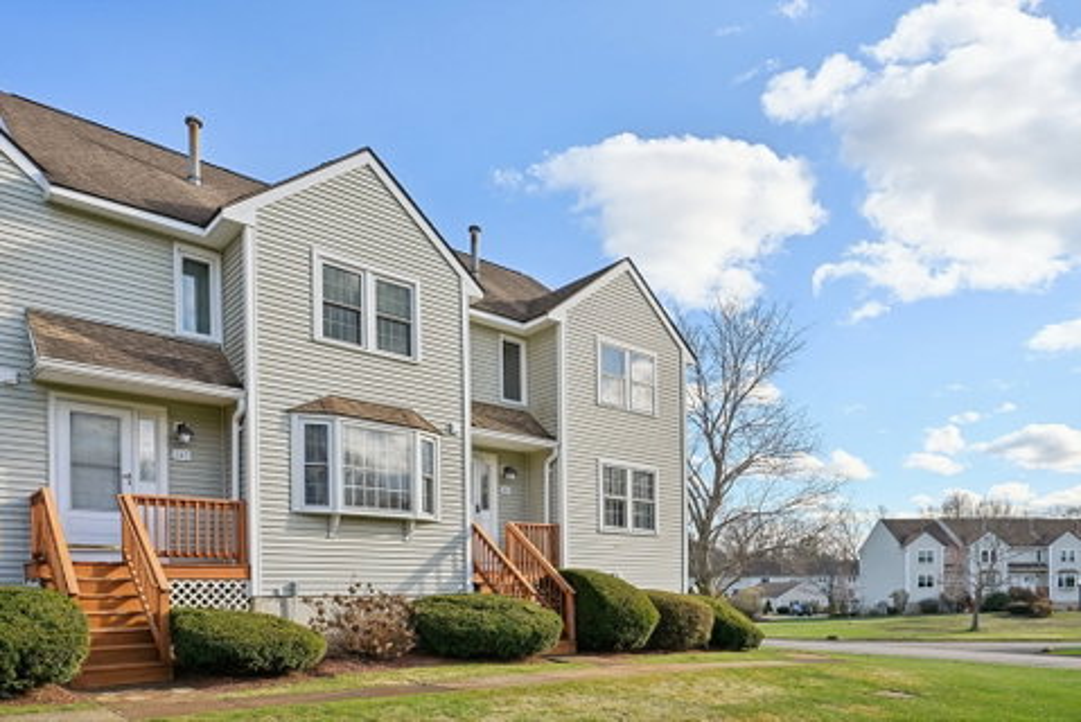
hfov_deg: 78.5
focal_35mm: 22
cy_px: 361
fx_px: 661
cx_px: 540
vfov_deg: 57.3
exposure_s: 1/1000
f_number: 8
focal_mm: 22
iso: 400
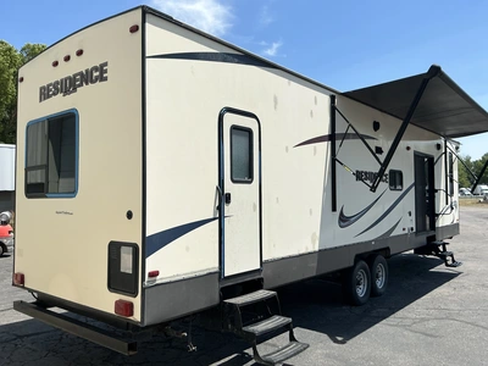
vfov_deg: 49.7
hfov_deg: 63.4
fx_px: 395
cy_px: 183
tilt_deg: +2.1
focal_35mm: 28
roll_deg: +1.3
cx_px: 244
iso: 25
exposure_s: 1/2667
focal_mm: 3
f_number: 1.8
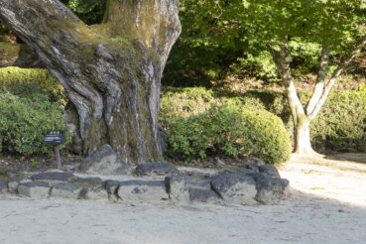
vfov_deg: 15.0
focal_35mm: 86
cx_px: -111
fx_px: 874
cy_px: -88
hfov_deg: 21.4
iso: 160
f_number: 4.5
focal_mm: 31
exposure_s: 1/60
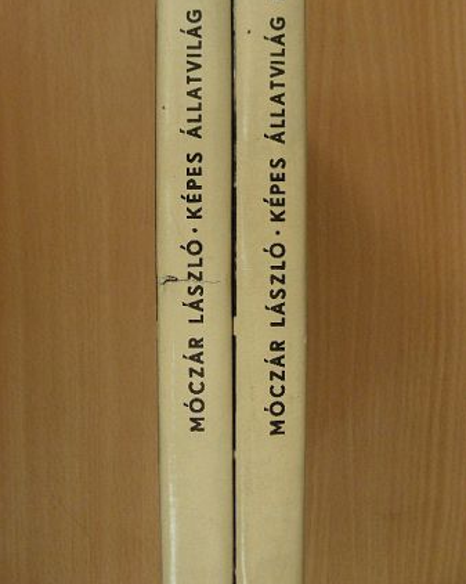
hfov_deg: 34.9
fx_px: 742
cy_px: 277
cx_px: 234
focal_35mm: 43
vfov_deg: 42.9
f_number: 3.5
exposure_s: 1/29.2
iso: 200
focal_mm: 6.8
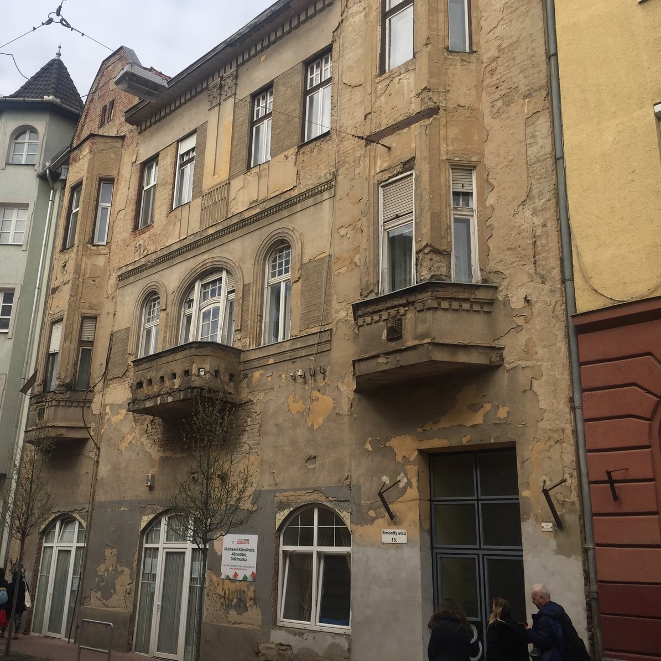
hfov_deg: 46.9
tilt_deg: +18.8
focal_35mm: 35
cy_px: 323
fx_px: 756
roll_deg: -4.4
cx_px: 257
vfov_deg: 47.2
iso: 32
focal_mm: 4.15
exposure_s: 1/2326
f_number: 2.2
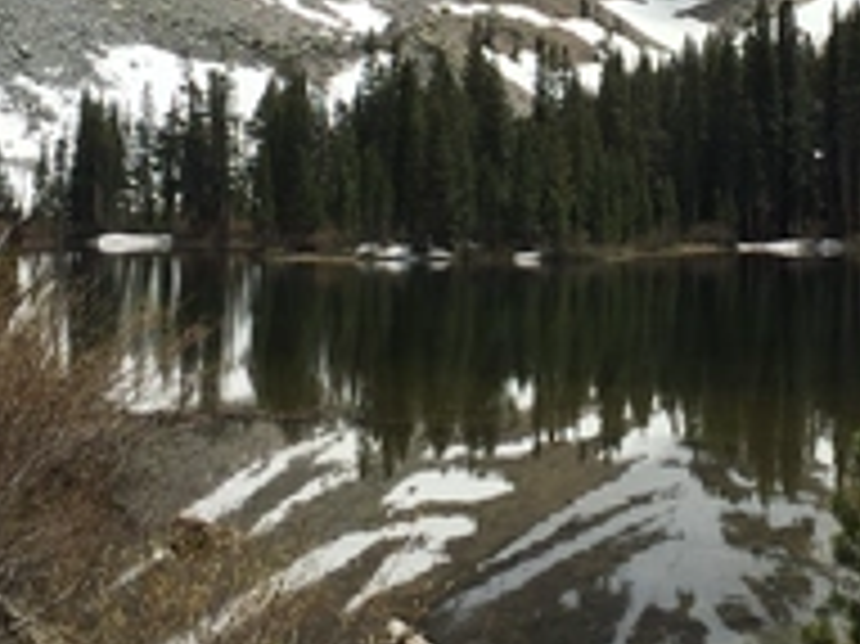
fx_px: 1812
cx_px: 630
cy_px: 23
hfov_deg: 26.4
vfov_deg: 19.6
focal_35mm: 73
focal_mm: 4.15
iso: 32
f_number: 2.2
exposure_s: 1/4405
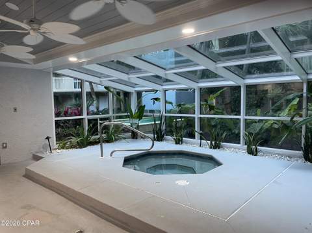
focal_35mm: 26
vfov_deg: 53.0
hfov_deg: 67.4
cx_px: 156
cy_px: 116
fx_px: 234
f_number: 1.6
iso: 125
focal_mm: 4.2
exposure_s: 1/60
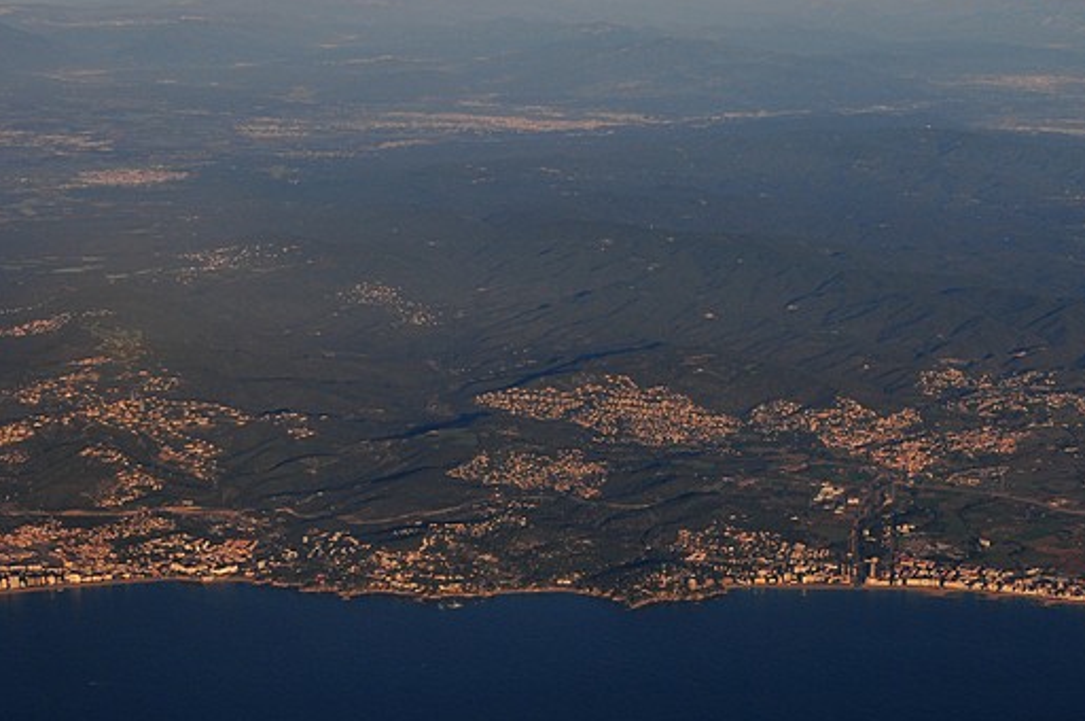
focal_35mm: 75
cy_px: 408
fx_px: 2258
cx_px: 778
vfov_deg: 18.1
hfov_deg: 26.8
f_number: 10
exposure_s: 1/500
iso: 200
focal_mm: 32
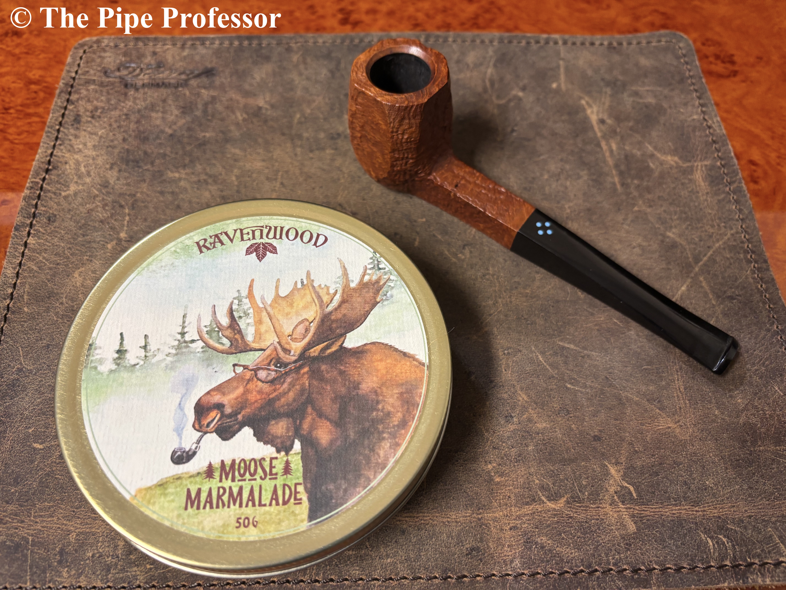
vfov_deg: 53.1
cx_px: 393
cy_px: 295
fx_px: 590
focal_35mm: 26
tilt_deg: -62.5
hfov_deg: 67.3
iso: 125
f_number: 1.6
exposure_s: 1/60
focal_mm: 5.96
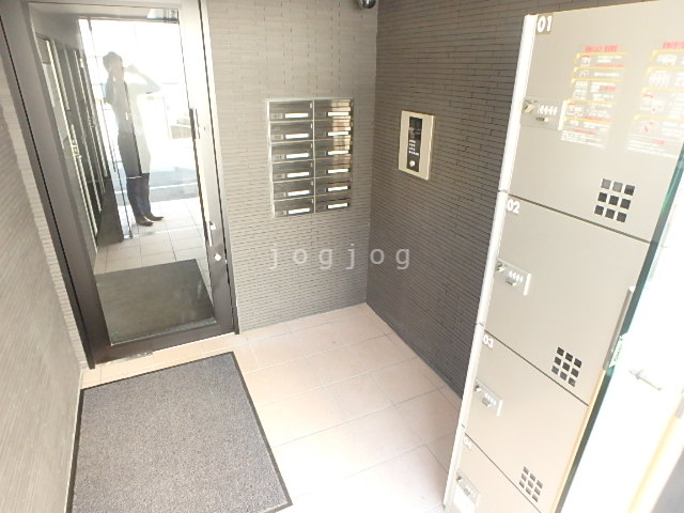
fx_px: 415
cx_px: 342
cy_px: 256
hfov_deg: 79.0
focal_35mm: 21
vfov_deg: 63.4
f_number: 3.5
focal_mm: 3.7
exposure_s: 1/30
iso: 800
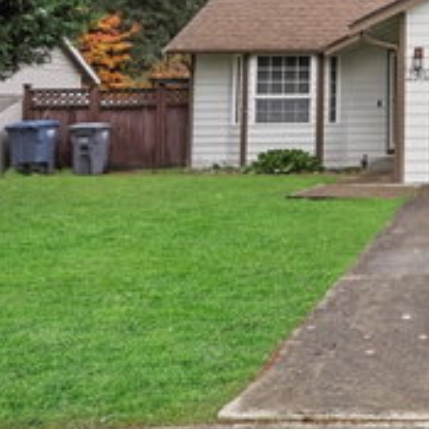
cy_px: 23
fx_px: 939
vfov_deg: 24.8
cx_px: 610
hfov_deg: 22.1
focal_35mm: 67
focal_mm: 18
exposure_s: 1/20
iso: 200
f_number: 11
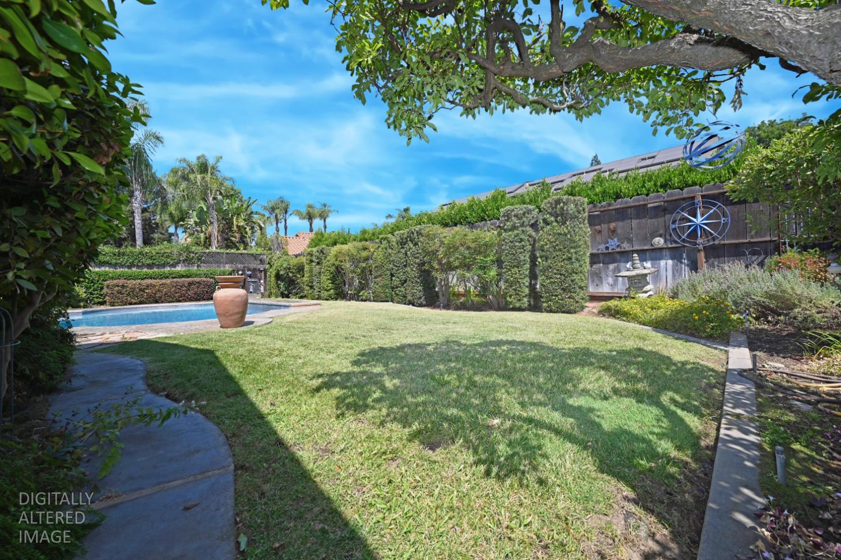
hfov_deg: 104.3
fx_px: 327
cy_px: 280
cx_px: 420
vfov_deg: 81.1
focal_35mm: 14
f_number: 8
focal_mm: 14
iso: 100
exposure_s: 1/200
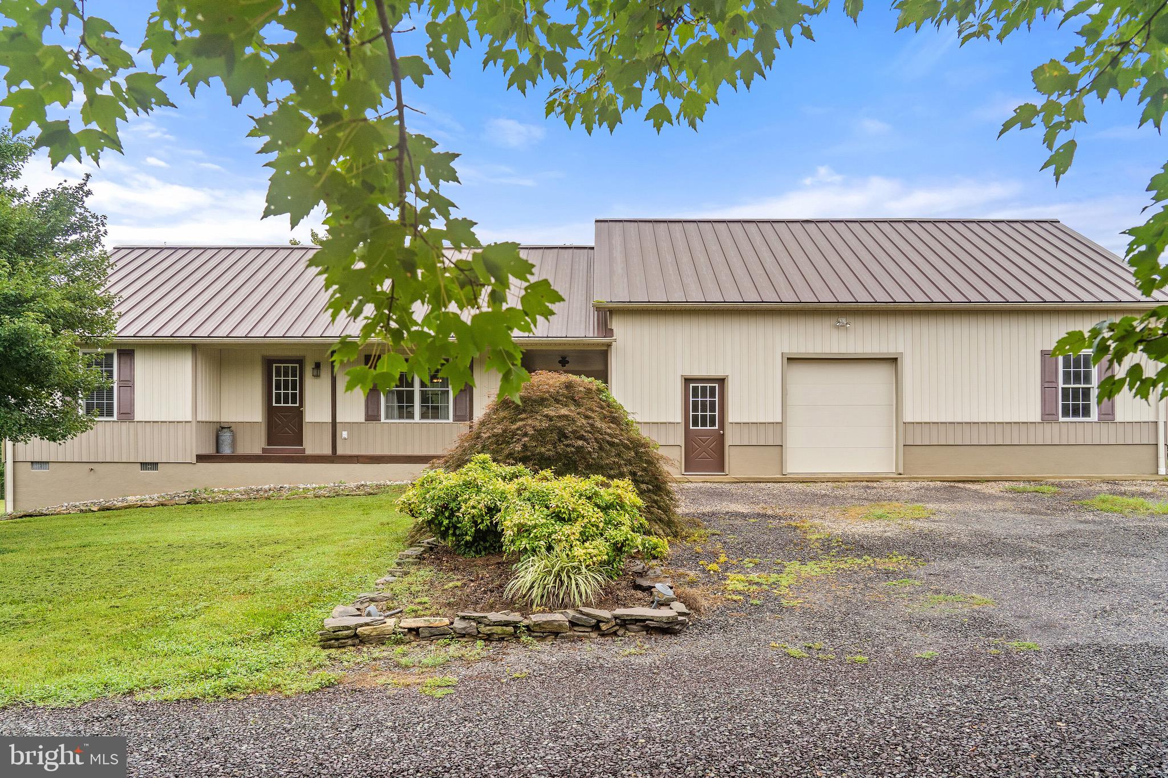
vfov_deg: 53.1
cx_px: 584
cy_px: 389
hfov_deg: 73.8
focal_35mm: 24
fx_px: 778
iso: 400
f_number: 8
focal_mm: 24
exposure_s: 1/400
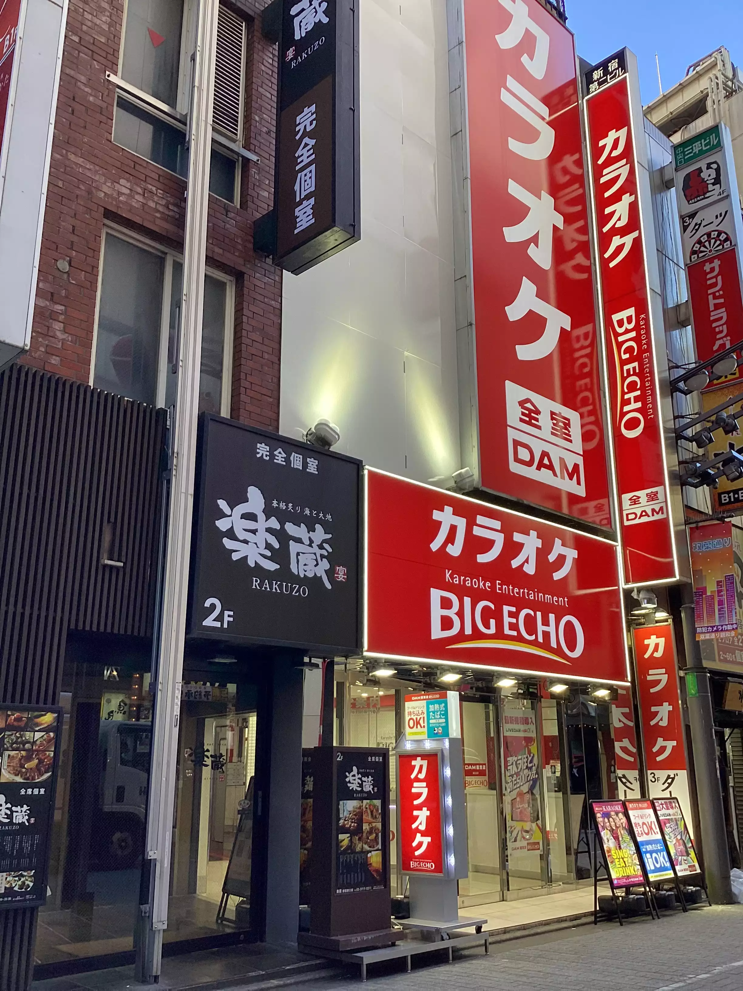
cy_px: 496
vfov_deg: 58.4
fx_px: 887
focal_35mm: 31
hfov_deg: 45.4
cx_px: 372
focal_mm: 3.3
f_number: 2.4
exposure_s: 1/120
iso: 32
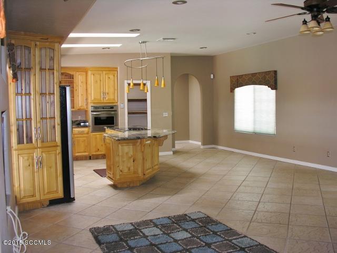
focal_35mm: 35
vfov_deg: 40.7
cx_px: 168
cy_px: 126
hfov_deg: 52.6
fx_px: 341
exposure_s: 1/30
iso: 50
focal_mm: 8.9
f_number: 2.8
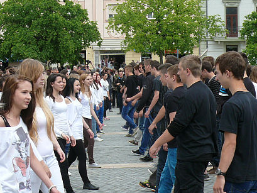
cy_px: 100
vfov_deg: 11.3
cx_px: 121
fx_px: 973
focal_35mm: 131
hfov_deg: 15.0
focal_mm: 14.5
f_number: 5.6
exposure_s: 1/320
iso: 100
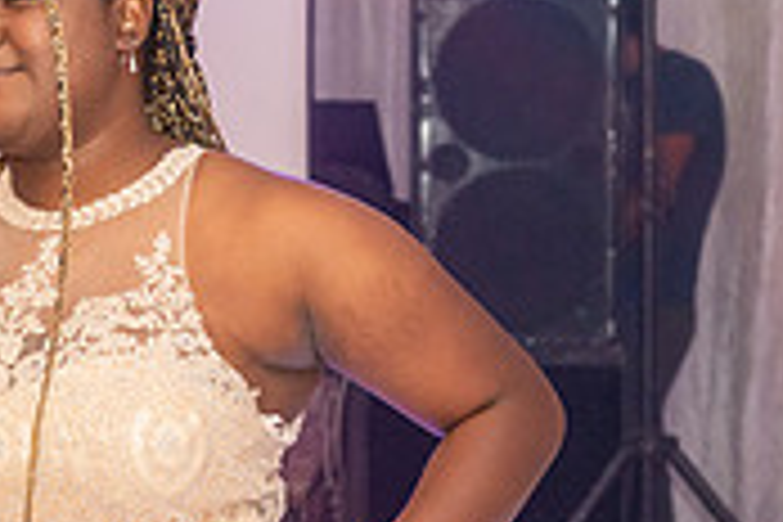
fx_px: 3480
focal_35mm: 160
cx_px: 72
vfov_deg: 8.6
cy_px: 412
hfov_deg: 12.7
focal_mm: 48
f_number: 4
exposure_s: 1/160
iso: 1250
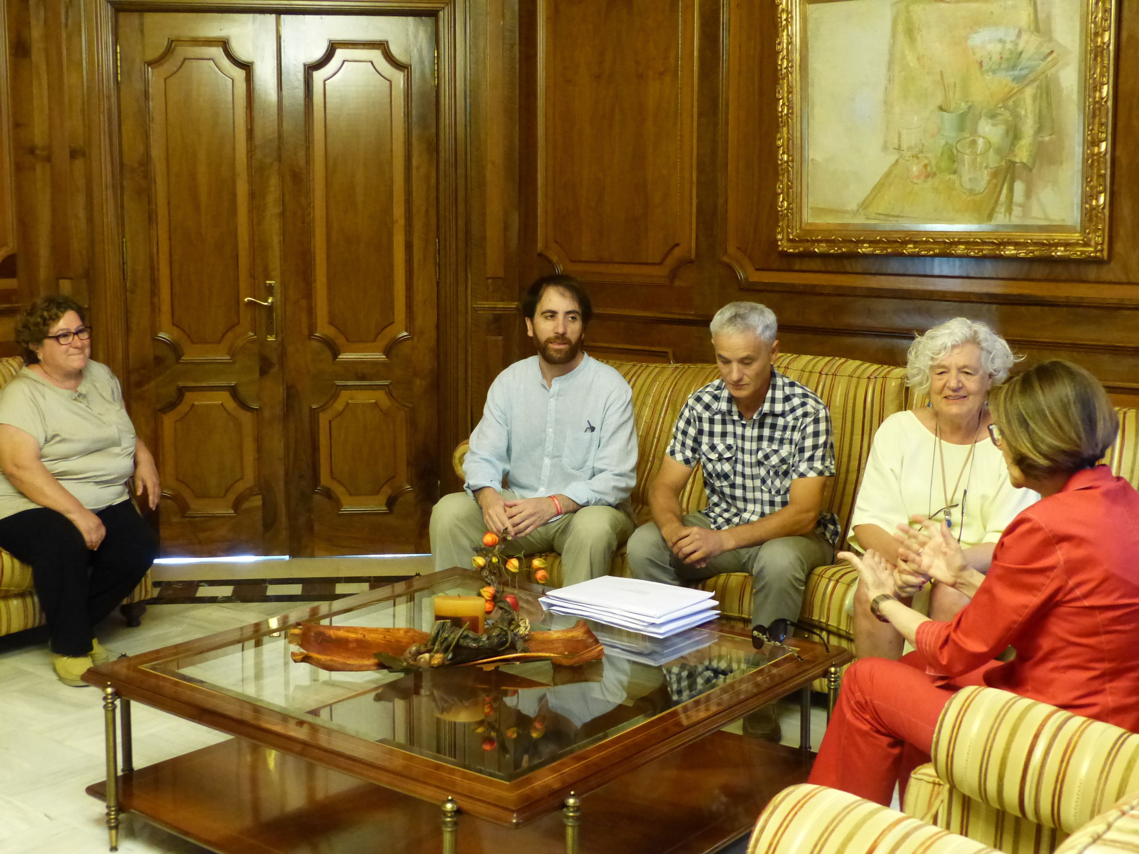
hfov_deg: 42.1
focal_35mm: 45
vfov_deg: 32.2
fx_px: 1481
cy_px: 427
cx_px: 570
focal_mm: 8.1
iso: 800
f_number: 2.8
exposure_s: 1/30
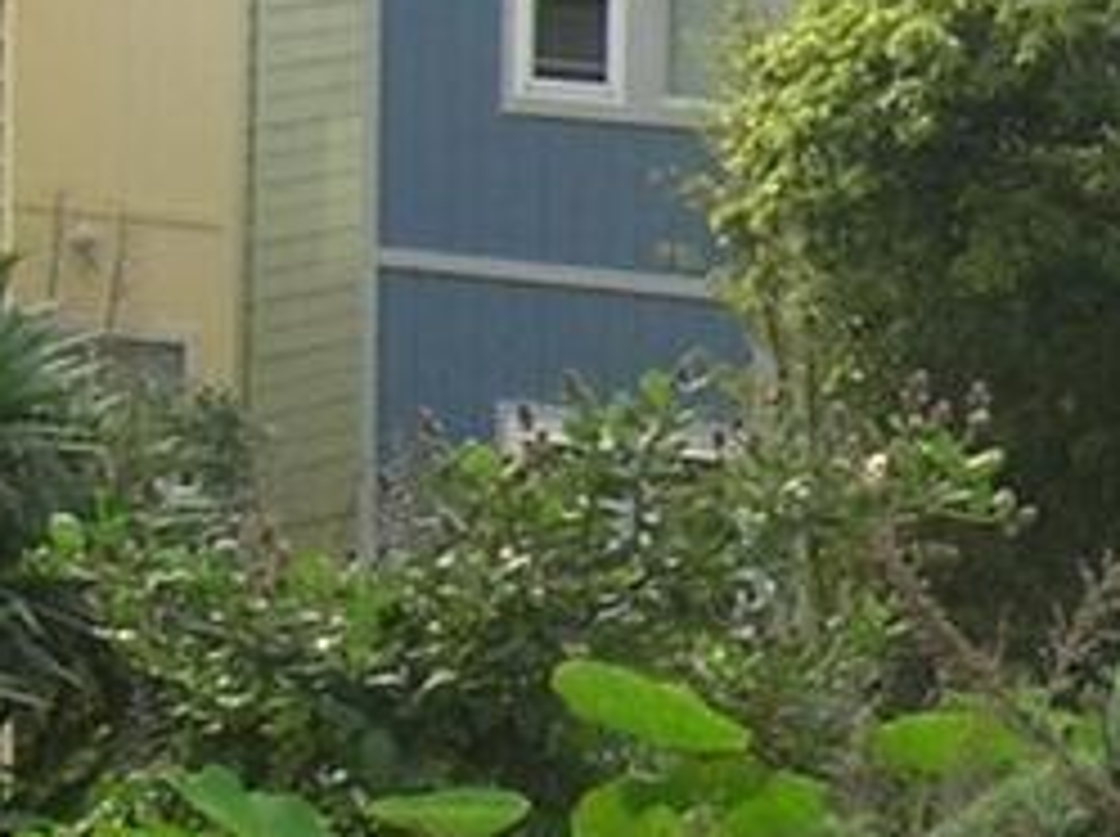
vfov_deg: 7.2
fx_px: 6623
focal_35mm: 205
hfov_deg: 9.1
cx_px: 2209
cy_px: 630
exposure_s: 1/136
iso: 50
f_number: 4.9
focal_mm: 5.7
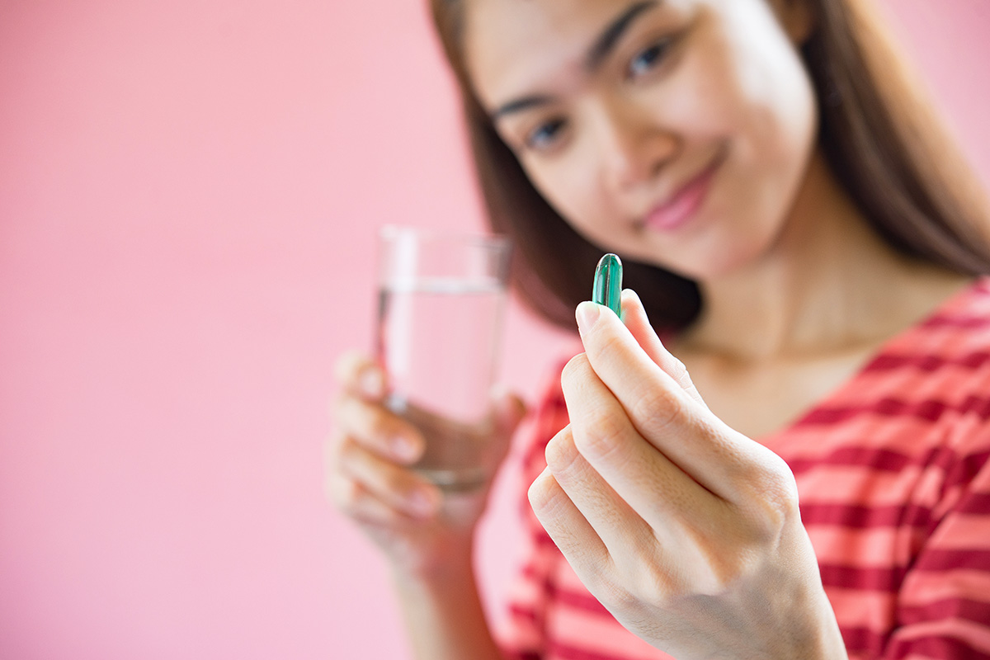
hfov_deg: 33.4
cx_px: 495
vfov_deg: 22.6
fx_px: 1650
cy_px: 330
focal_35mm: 60
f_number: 5
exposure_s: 1/125
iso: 320
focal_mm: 60
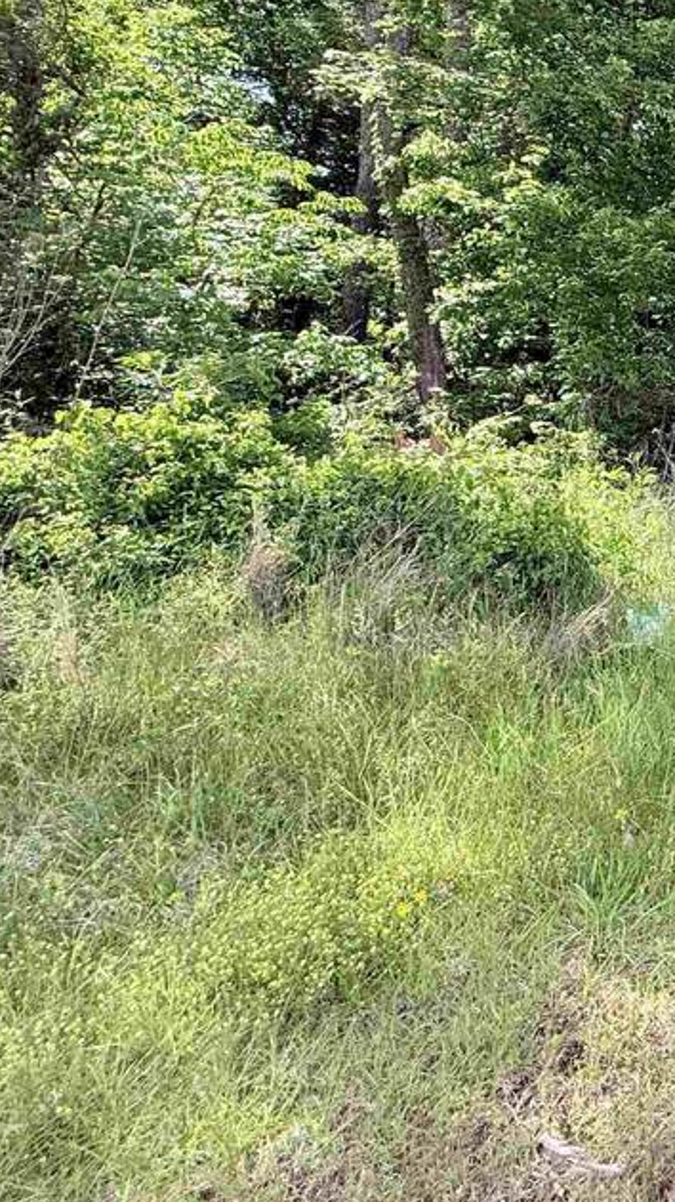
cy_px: 330
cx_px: 1108
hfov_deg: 24.6
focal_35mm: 31
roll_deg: -0.6
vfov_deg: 59.9
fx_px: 987
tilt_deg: +4.8
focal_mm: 2.22
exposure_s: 1/370
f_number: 2.2
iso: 64
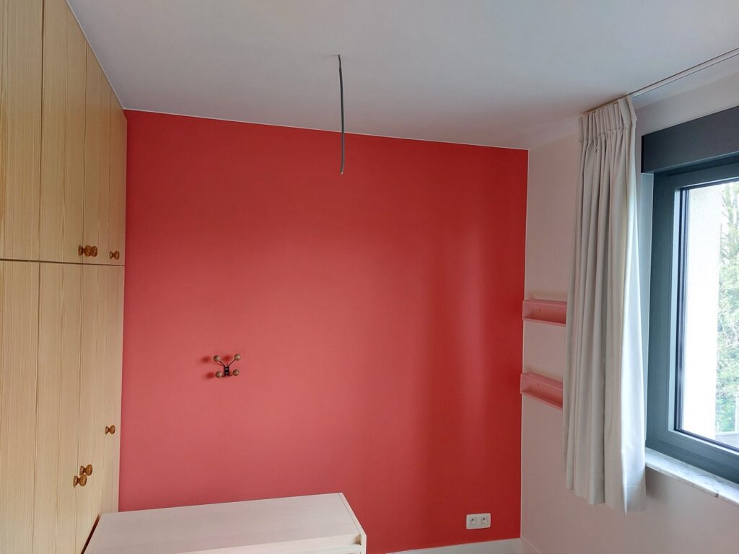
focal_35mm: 25
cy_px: 277
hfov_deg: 69.4
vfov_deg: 54.9
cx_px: 370
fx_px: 534
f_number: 1.8
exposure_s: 1/50
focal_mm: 5.23
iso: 125
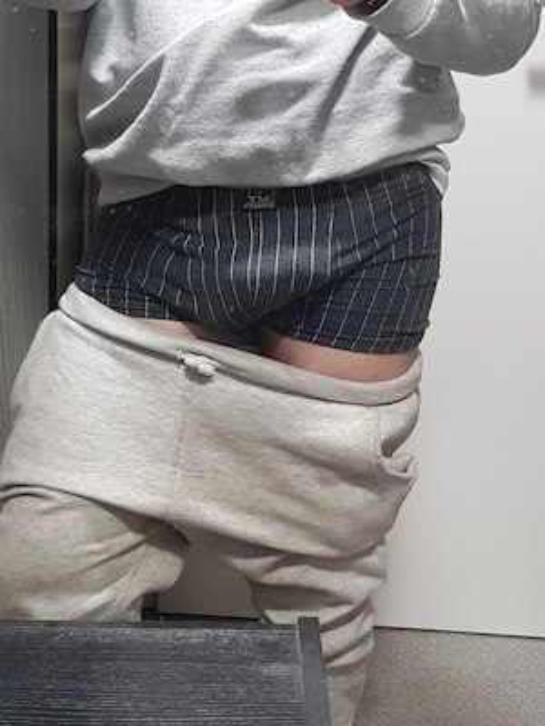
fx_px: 546
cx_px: 272
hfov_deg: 53.1
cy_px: 363
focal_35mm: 26
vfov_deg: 67.3
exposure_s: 1/33
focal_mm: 4.2
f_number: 1.7
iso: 250
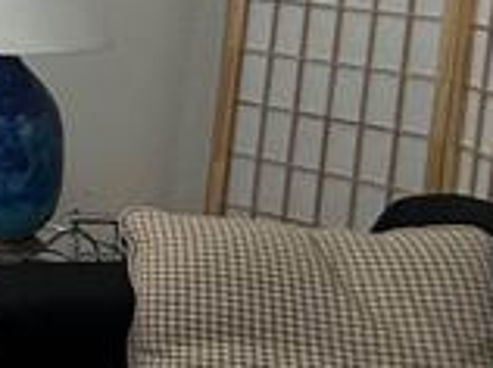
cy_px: -12
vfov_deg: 15.8
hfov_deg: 11.9
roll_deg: +0.7
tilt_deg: -6.8
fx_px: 1294
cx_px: -945
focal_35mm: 91
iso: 64
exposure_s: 1/243
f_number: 2.2
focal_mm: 2.22
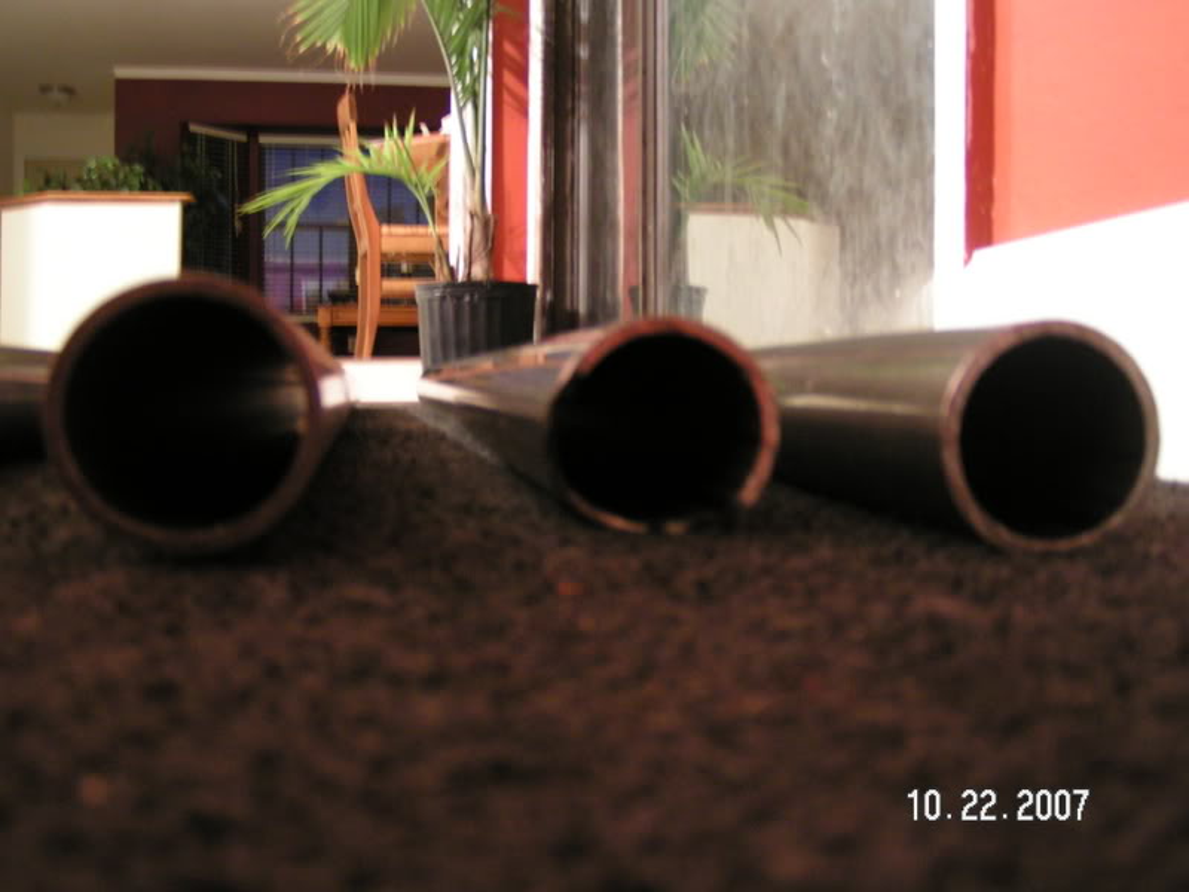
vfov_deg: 37.7
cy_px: 446
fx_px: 1305
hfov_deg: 49.0
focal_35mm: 38
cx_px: 594
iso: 200
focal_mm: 5.8
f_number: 2.8
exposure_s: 2
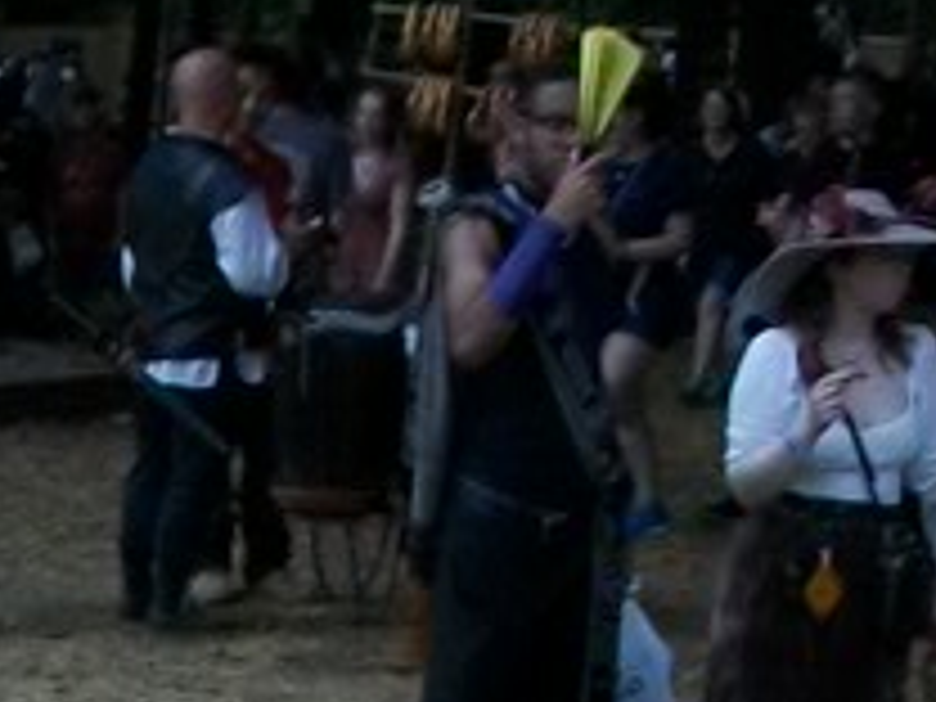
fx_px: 5327
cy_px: 1814
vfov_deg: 7.0
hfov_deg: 9.3
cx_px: -1089
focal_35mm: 197
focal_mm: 5.7
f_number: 2.9
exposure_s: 1/60
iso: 80
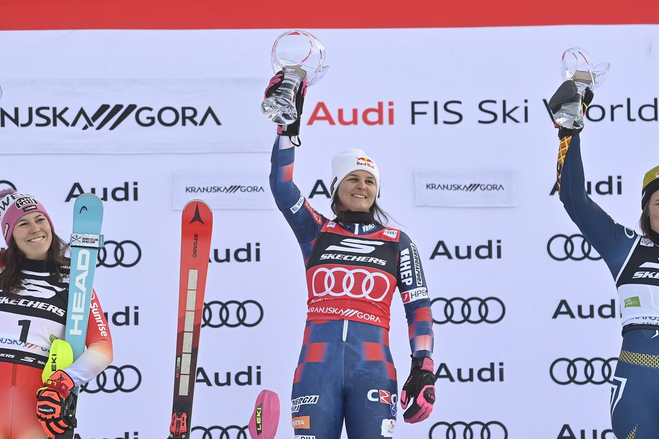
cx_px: 347
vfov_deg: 8.9
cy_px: 238
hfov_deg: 13.2
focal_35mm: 155
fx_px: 2838
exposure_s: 1/1250
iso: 200
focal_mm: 122
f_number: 2.8
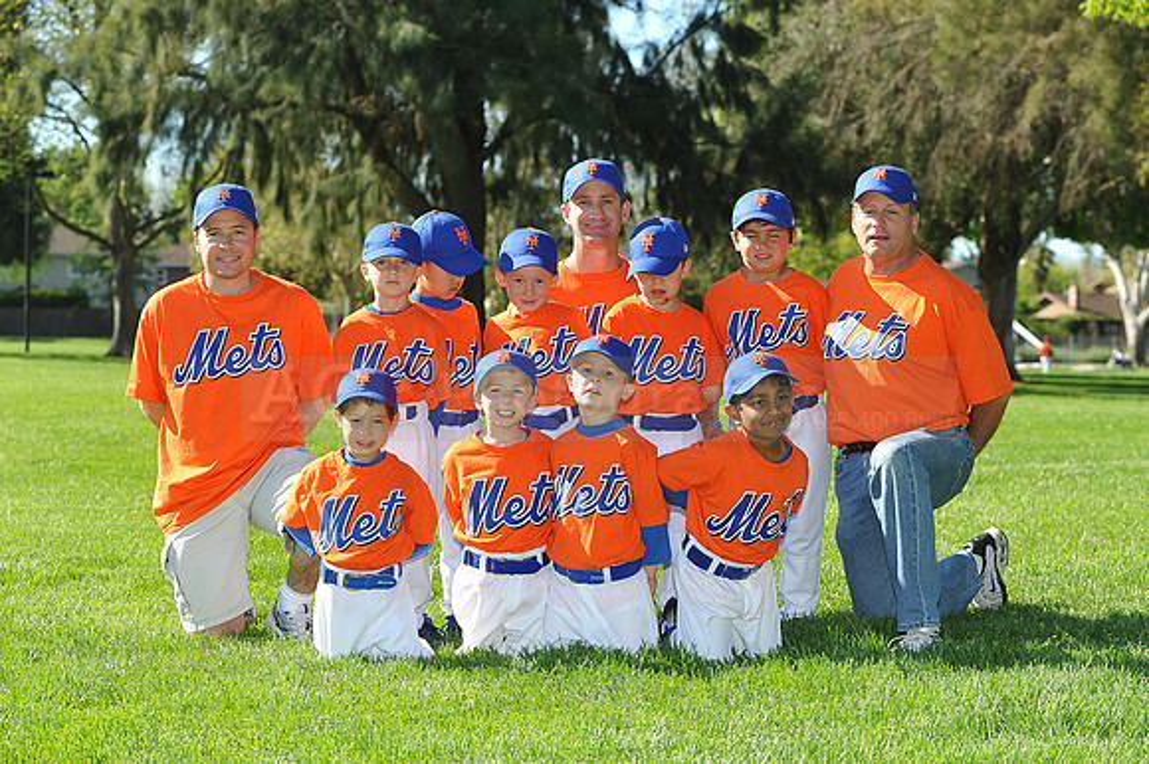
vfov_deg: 14.8
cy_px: 382
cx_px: 574
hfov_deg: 22.2
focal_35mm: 92
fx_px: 2935
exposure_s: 1/250
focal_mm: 92
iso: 200
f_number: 7.1
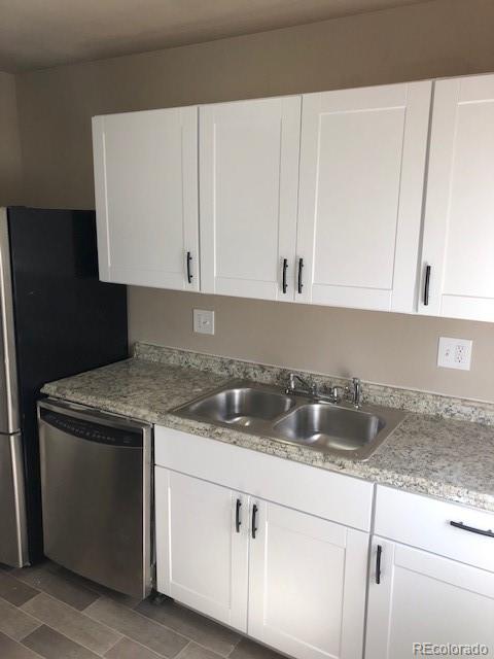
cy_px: 330
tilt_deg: -11.7
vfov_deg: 63.4
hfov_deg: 49.7
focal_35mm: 28
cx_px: 247
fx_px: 533
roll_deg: -1.4
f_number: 1.8
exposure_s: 1/120
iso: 64
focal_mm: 3.99
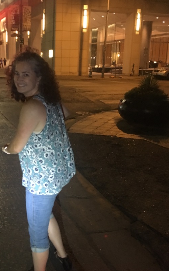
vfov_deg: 48.2
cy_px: 130
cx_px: 41
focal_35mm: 41
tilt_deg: -12.6
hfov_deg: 30.7
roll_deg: +0.8
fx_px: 302
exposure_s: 1/15
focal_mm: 4.15
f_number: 2.2
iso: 250
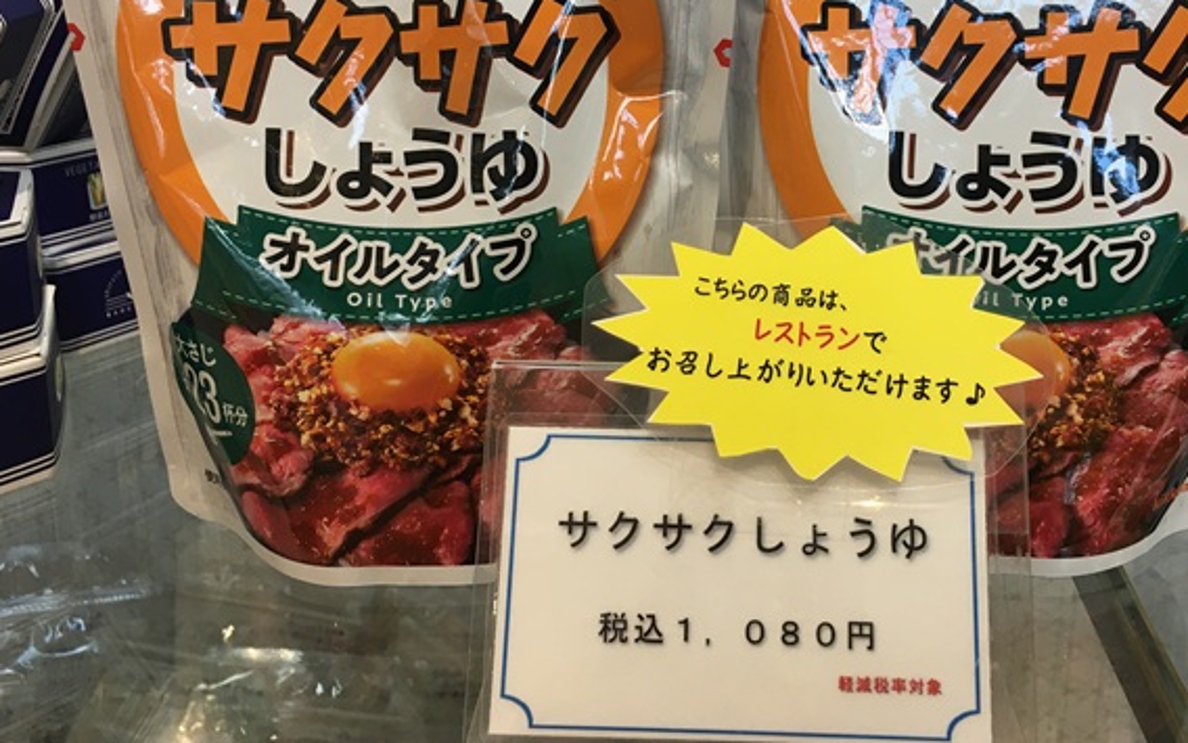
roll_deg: -2.1
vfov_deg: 32.4
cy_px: 220
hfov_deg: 50.1
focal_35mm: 39
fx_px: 1263
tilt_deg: -13.6
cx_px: 703
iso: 25
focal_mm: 4.15
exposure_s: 1/40
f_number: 2.2
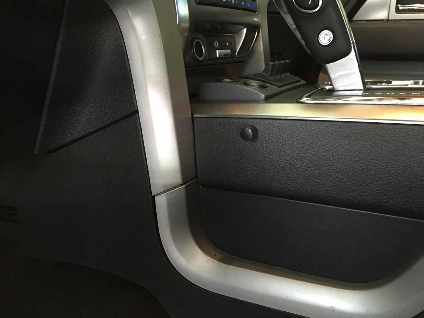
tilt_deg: -18.7
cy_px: 159
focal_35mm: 29
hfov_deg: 61.7
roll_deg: -1.0
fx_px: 355
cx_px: 212
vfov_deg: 48.2
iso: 500
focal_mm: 4.15
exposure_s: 1/15
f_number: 2.2
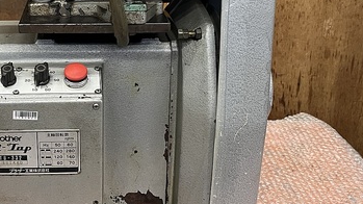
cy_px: 19
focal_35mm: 52
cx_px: 81
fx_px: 500
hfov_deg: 38.6
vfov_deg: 22.4
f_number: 1.6
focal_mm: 5.1
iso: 160
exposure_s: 1/50
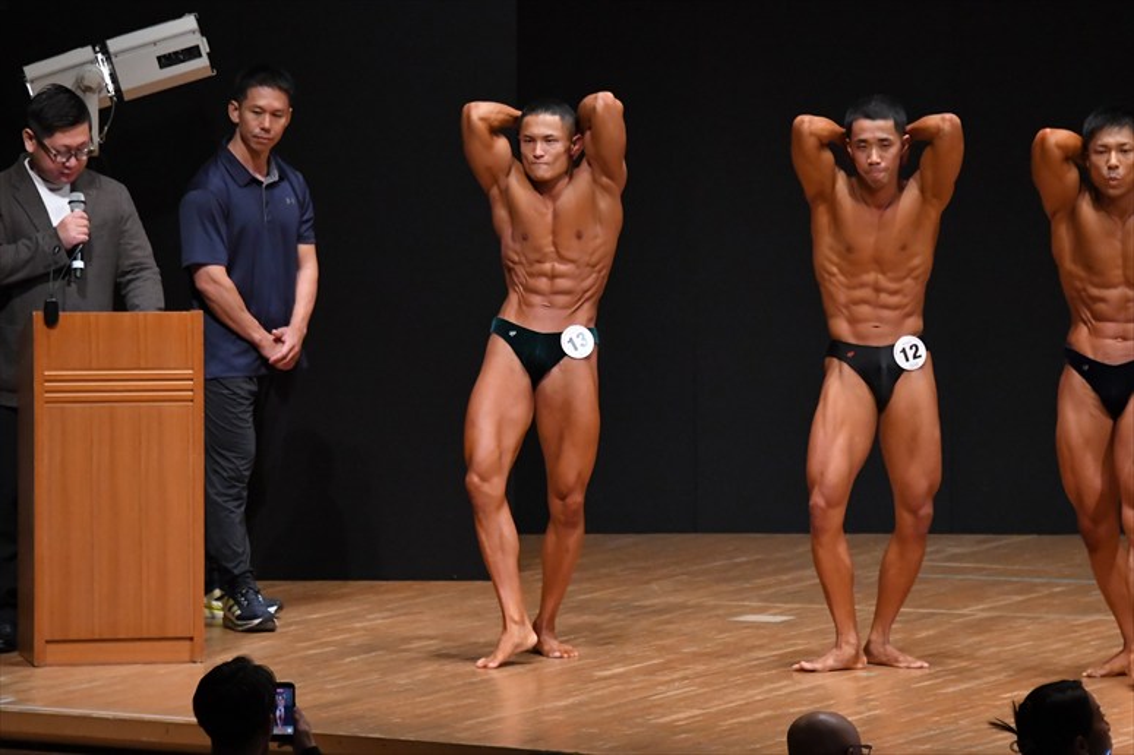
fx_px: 8501
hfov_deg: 7.6
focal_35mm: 270
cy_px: 378
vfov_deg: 5.1
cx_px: 567
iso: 6400
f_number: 5.6
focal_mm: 180
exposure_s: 1/400
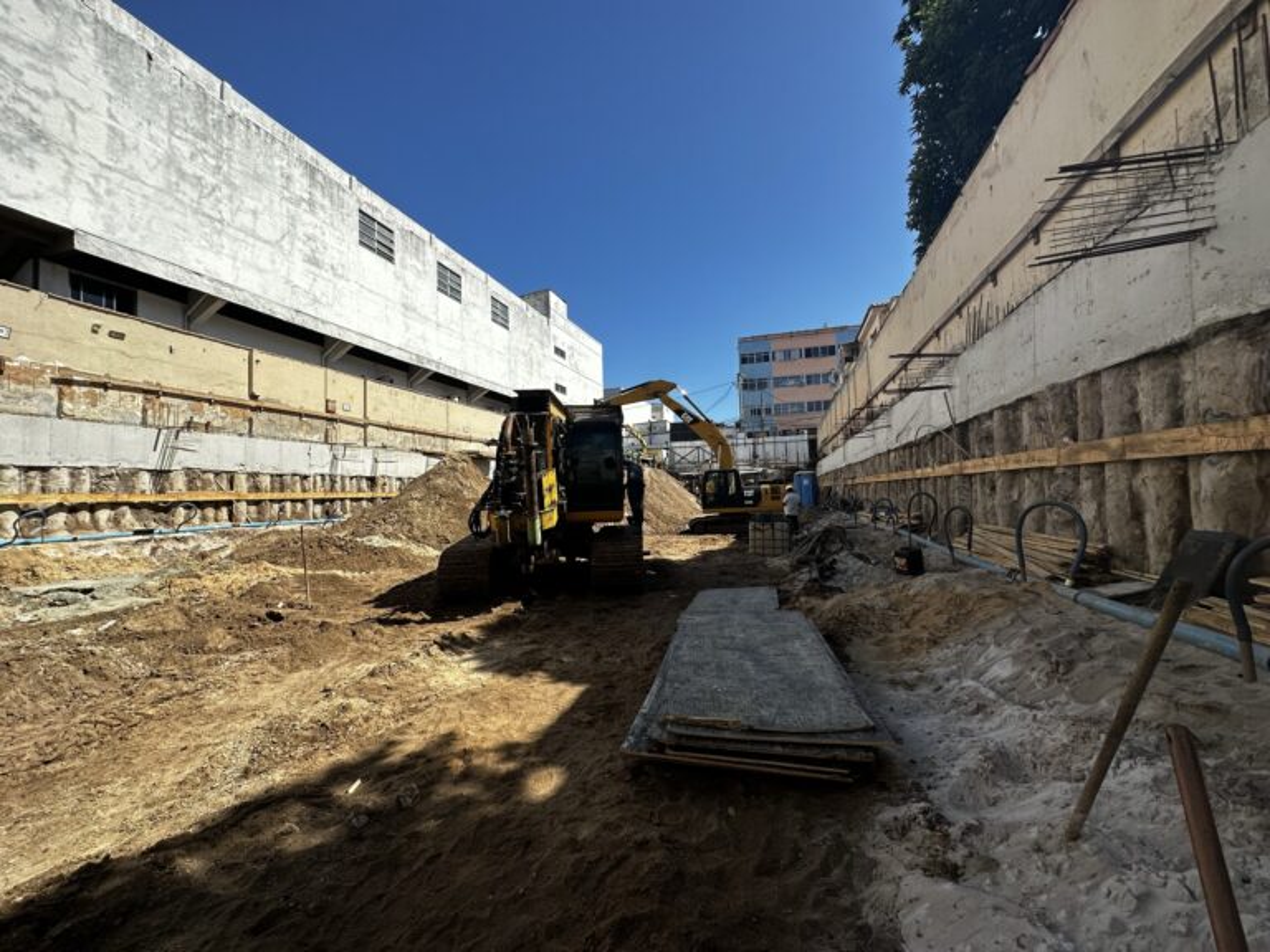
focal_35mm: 14
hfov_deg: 102.1
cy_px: 476
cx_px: 635
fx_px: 514
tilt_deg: +1.3
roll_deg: +1.2
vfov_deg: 85.7
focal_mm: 2.22
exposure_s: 1/1667
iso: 50
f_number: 2.2
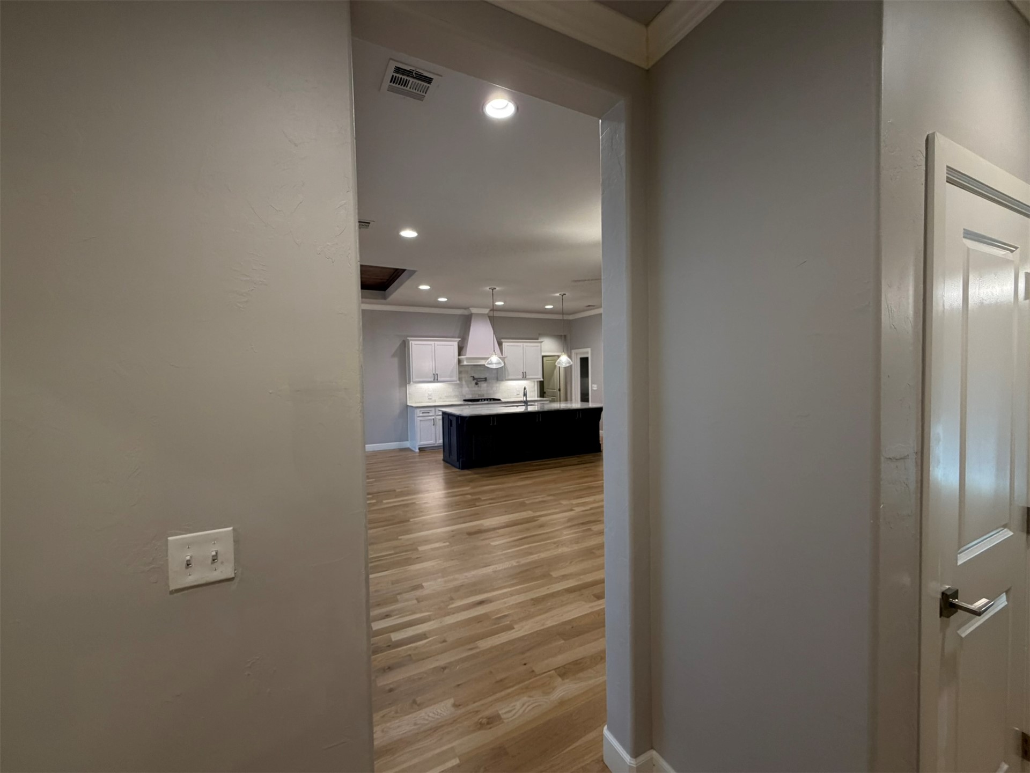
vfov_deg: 85.7
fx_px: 417
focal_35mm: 14
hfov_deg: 102.1
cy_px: 386
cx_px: 515
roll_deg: +2.0
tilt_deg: -1.7
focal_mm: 2.22
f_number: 2.2
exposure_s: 1/60
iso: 200
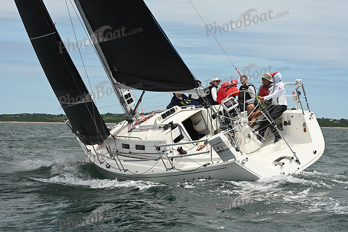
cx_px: 174
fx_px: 967
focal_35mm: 100
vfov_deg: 13.7
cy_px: 116
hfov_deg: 20.4
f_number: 10
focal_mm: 100
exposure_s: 1/1000
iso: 320
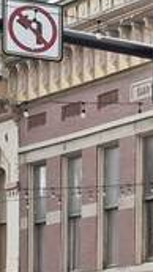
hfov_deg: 3.7
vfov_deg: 8.0
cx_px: 978
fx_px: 1959
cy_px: 193
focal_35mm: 271
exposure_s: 1/320
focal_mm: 35
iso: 200
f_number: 11
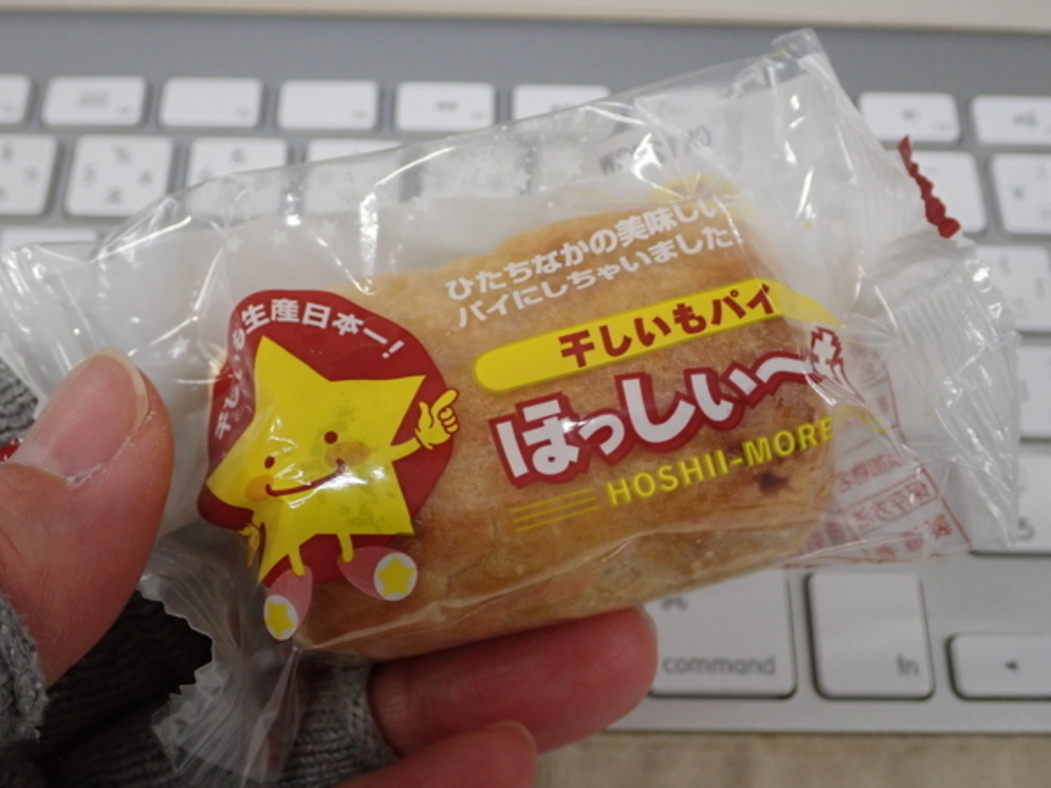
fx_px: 1306
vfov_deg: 33.6
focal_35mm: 43
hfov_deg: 43.9
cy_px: 394
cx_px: 526
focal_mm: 7.86
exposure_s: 1/160
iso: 320
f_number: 2.9
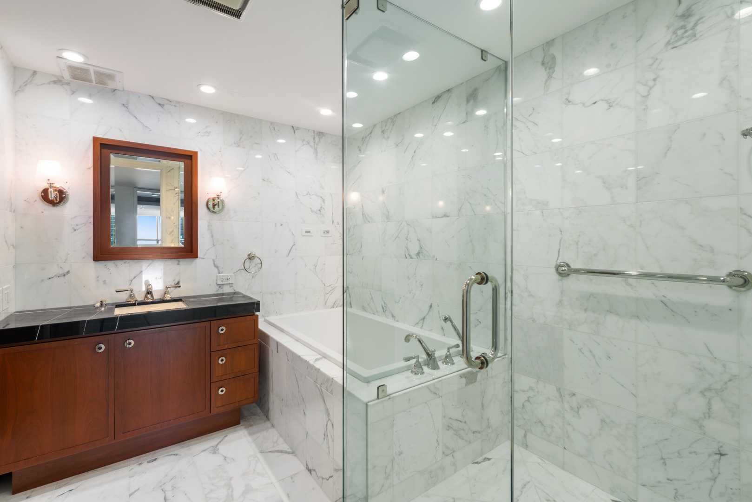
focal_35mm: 16
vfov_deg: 73.8
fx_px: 334
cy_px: 251
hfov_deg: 96.7
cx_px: 376
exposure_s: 2.5
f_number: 9
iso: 100
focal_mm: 16
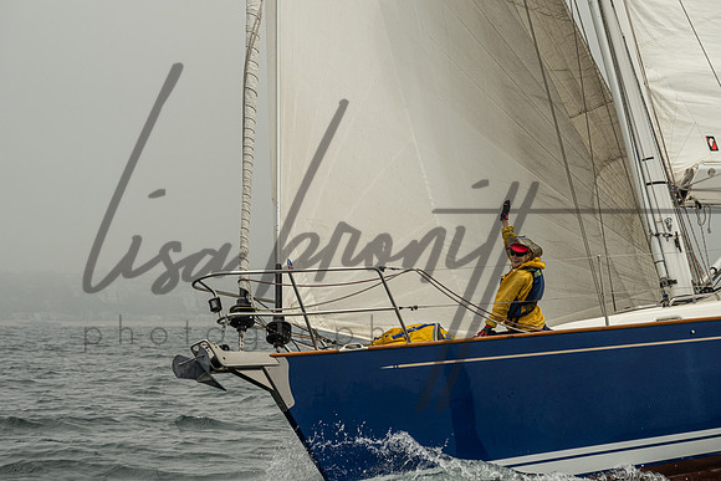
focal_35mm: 167
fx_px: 3345
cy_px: 194
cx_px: 366
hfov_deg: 12.3
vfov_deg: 8.2
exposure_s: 1/2000
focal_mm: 135
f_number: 6.3
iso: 400
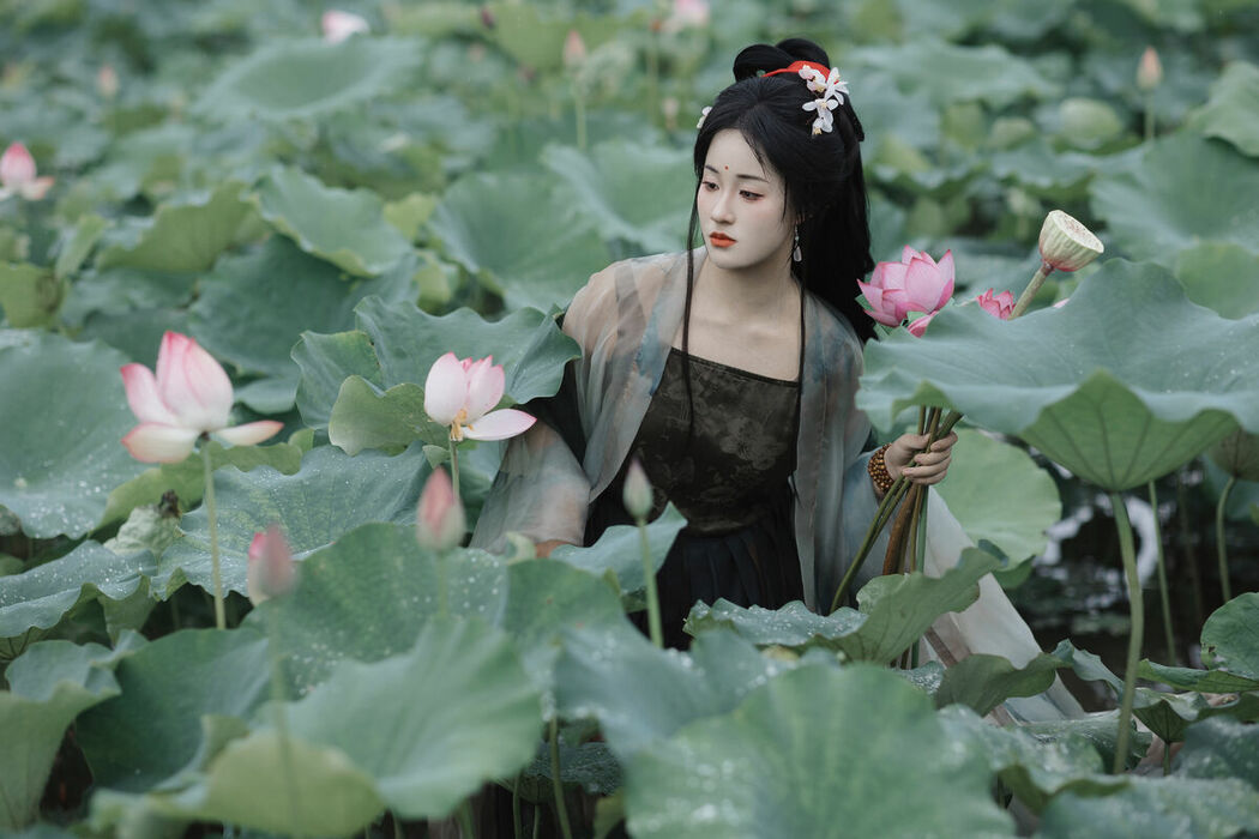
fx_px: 2972
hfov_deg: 23.9
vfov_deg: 16.1
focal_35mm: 85
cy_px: 420
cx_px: 630
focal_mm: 85
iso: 100
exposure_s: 1/800
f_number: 2.2
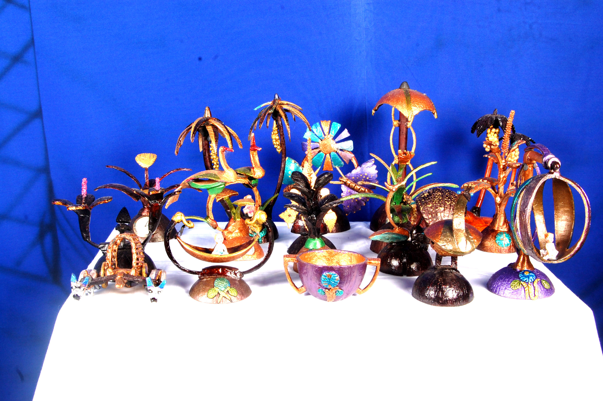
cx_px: 302
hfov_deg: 38.9
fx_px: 853
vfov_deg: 26.4
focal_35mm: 51
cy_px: 200
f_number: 14
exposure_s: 1/125
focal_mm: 34
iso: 200
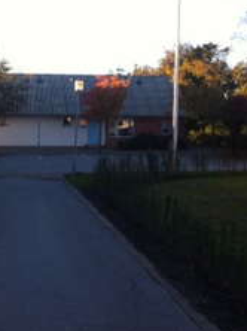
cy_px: 130
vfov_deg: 32.6
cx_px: 58
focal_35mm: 59
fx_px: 562
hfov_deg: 24.5
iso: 80
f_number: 2.8
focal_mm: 3.85
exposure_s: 1/299
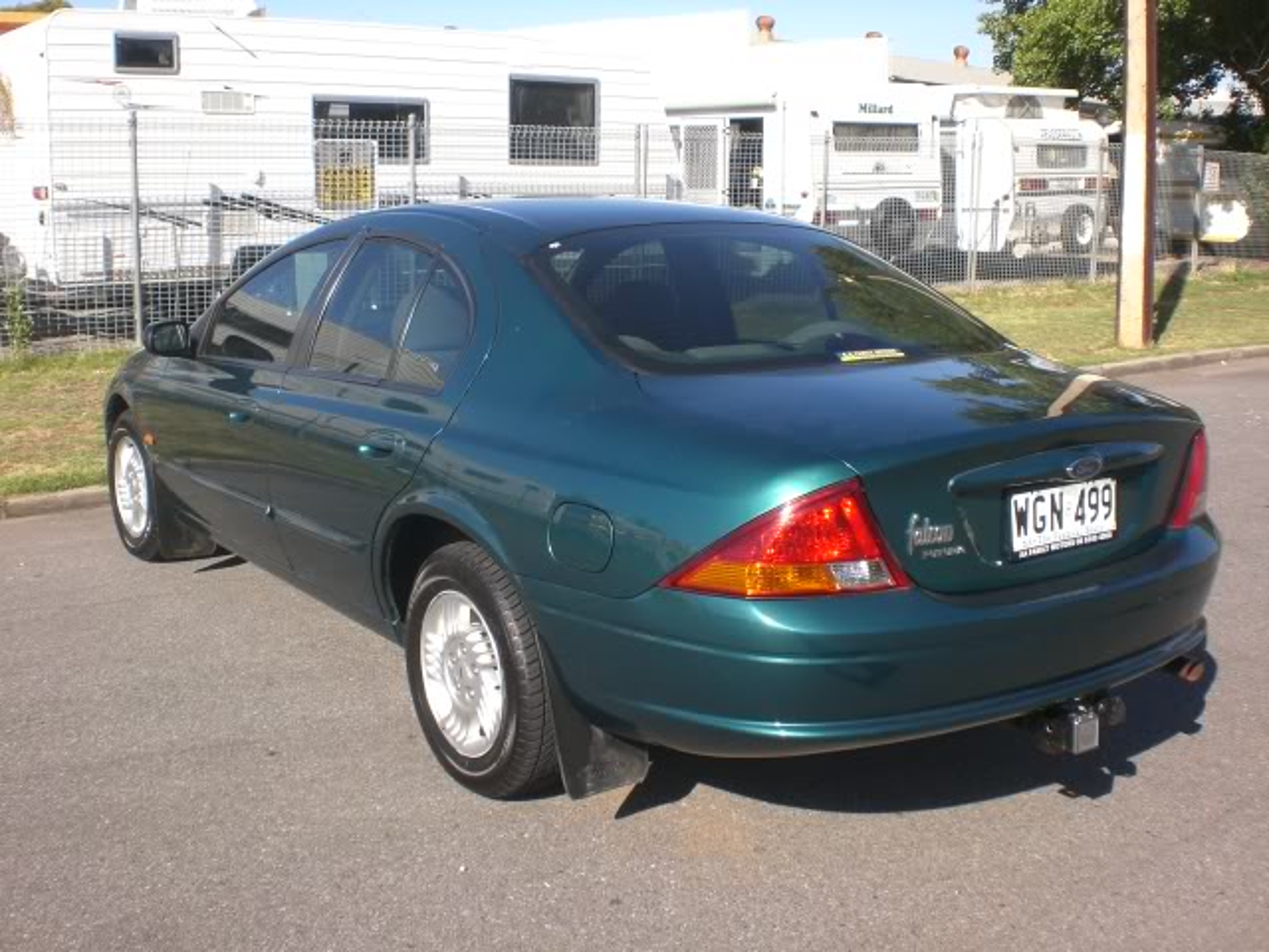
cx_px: 634
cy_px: 476
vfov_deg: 37.7
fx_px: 1393
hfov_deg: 49.0
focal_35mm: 38
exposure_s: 1/320
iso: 50
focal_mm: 6.3
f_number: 4.4
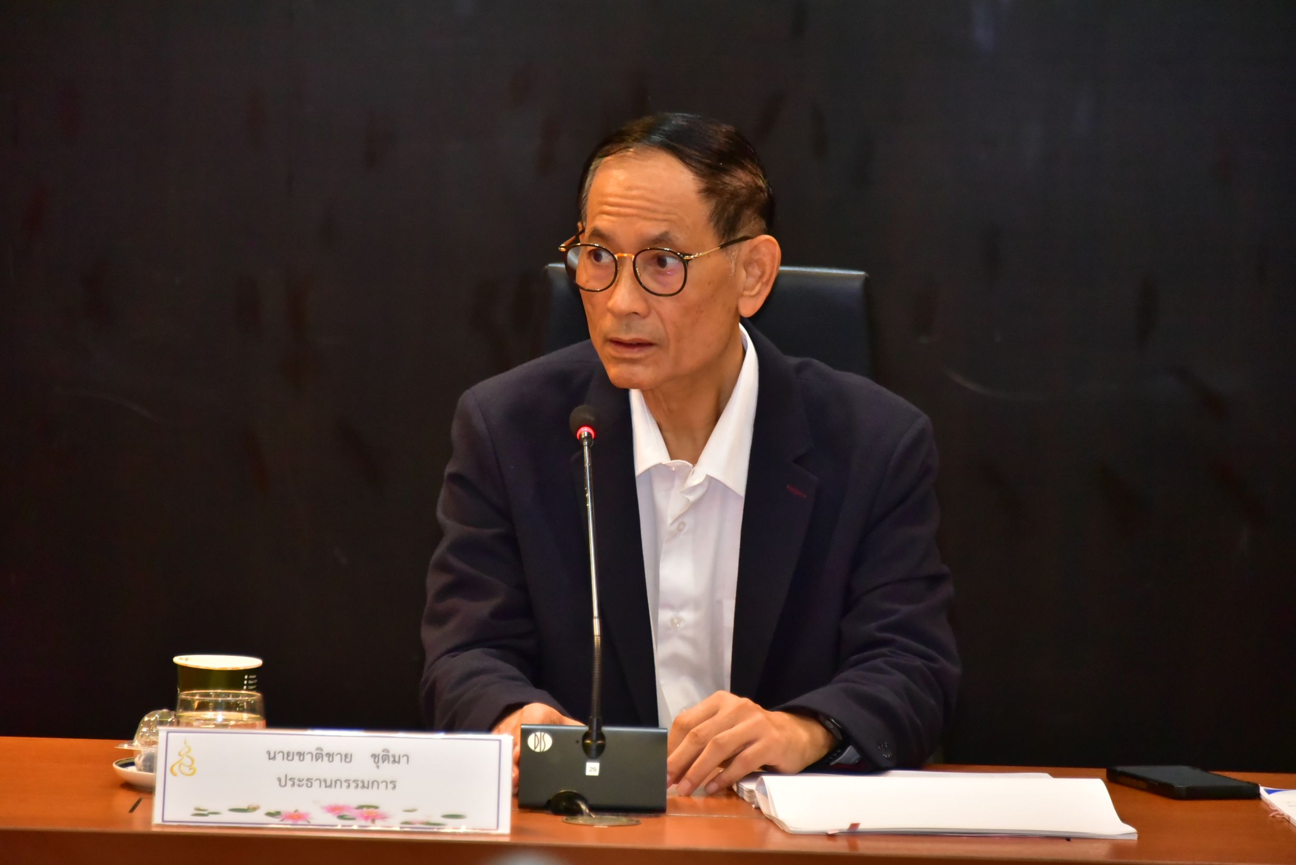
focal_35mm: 250
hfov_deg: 8.2
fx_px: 9003
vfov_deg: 5.5
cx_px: 648
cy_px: 432
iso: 8000
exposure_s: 1/160
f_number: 5.6
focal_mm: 250
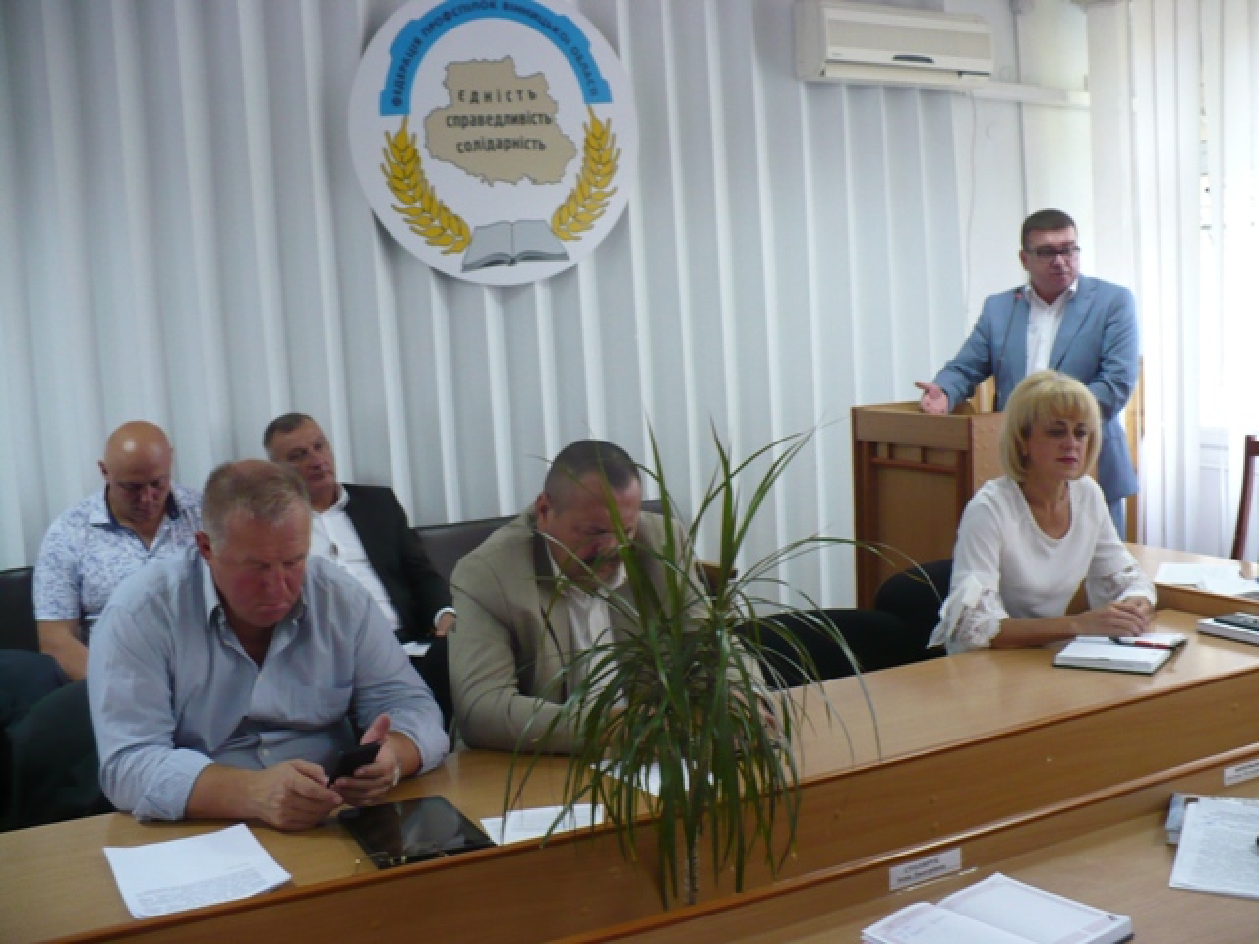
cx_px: 630
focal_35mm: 37
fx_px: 1346
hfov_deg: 50.1
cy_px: 472
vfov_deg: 38.7
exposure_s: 1/25
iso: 200
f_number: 2.8
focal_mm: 6.1
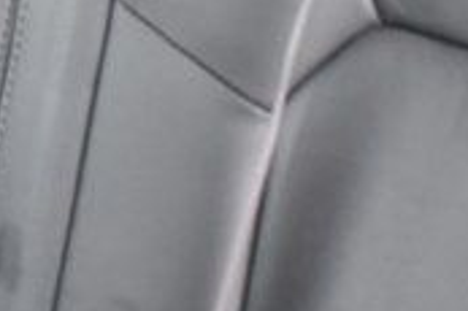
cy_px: -249
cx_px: 32
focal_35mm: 160
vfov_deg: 8.3
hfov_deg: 12.7
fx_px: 2078
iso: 2000
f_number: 4
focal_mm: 18
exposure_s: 1/125
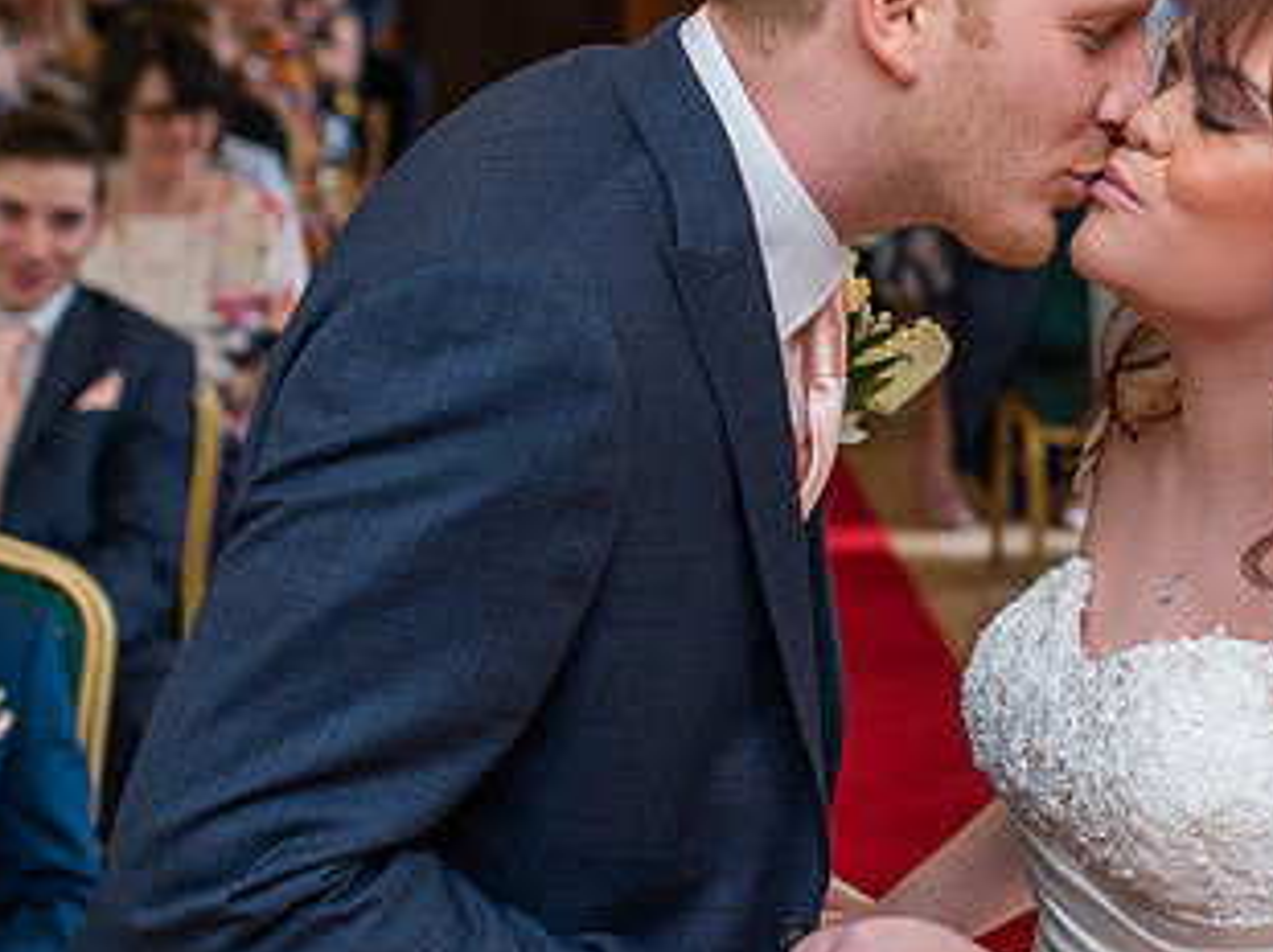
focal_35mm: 86
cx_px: 1205
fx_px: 3160
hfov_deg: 22.1
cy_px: 309
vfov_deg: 17.1
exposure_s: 1/100
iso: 160
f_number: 2.8
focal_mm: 35
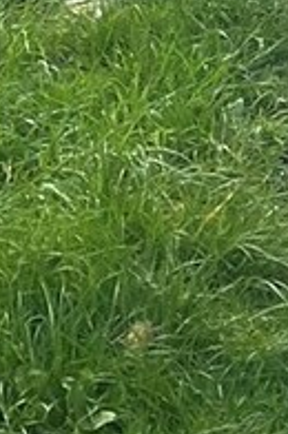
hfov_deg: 6.8
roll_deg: +3.3
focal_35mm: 199
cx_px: 326
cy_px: -580
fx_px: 2396
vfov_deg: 9.3
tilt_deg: -4.8
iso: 32
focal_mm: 4.2
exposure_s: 1/855
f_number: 1.6
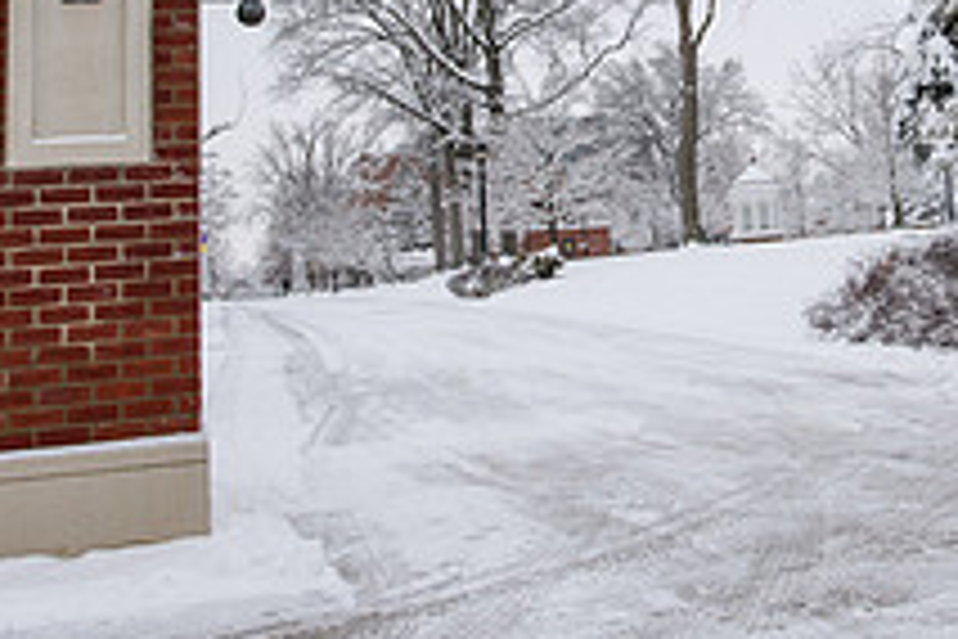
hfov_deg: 32.6
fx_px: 1597
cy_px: -20
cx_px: 756
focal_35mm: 60
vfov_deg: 21.7
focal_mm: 22
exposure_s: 1/500
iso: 160
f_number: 3.5
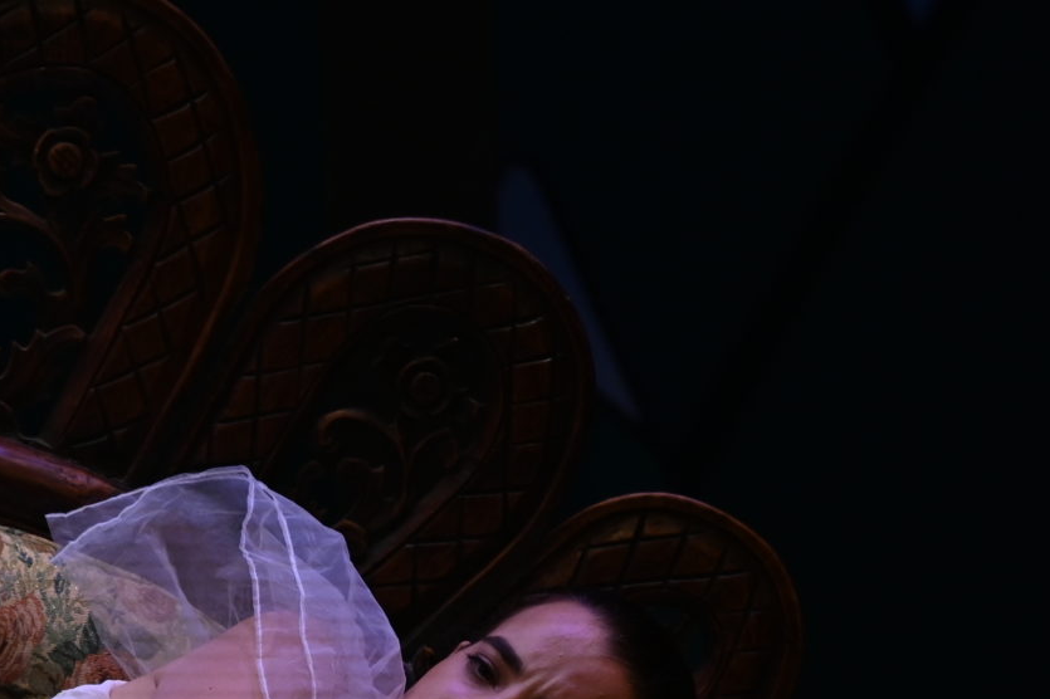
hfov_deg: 3.4
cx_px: -245
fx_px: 17871
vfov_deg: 2.2
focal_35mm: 613
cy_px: 960
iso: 1000
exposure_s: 1/1250
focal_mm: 200
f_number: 2.8
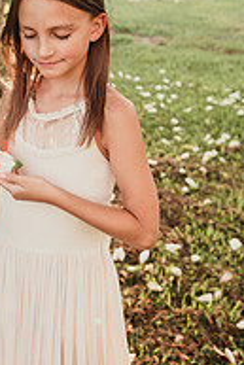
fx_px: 568
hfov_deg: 23.9
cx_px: 55
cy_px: 68
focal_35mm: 56
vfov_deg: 34.4
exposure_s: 1/320
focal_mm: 24
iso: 160
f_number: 2.8
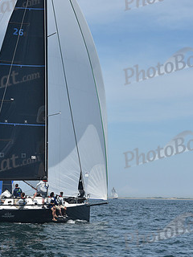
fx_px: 907
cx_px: 82
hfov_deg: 12.1
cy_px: 117
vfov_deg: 16.1
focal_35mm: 122
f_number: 11
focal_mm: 70
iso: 320
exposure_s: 1/800
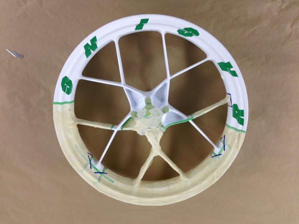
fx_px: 285
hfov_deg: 55.4
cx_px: 150
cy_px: 112
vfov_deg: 42.9
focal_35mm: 33
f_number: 2.4
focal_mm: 4.13
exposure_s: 1/60
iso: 50
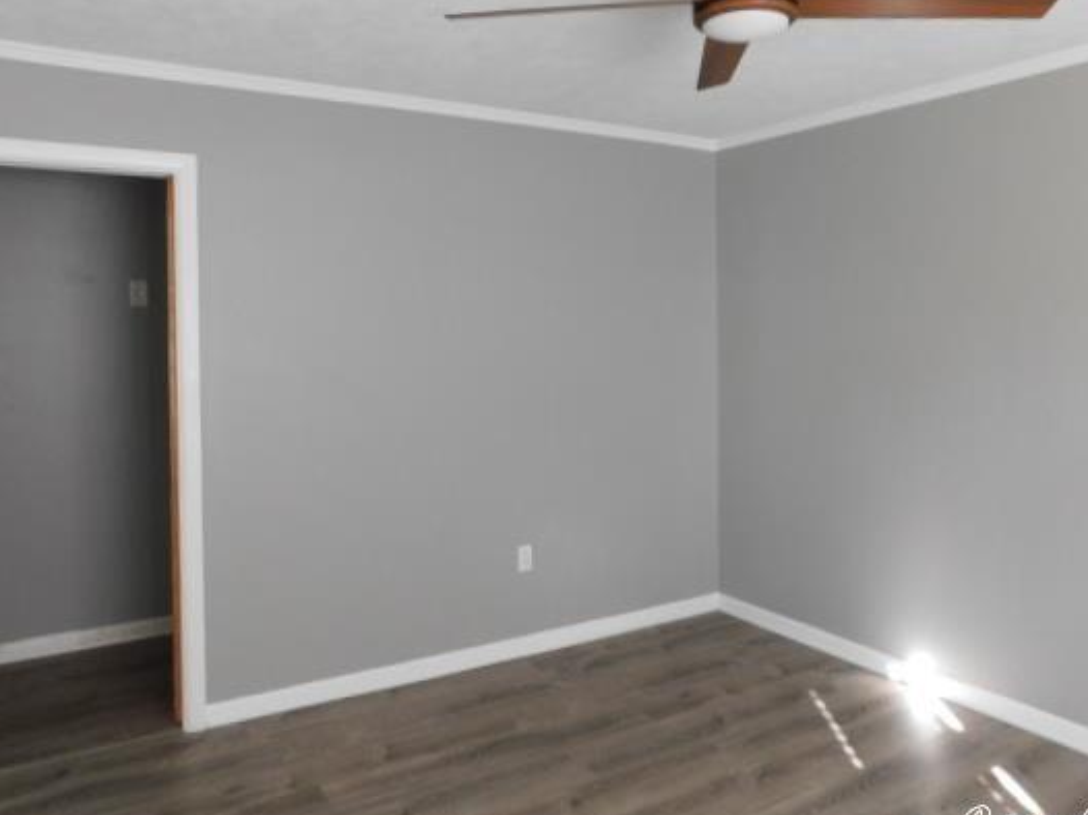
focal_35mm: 28
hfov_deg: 63.5
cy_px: 350
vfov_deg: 49.6
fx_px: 880
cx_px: 561
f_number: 3
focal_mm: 4
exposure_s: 1/30
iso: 280
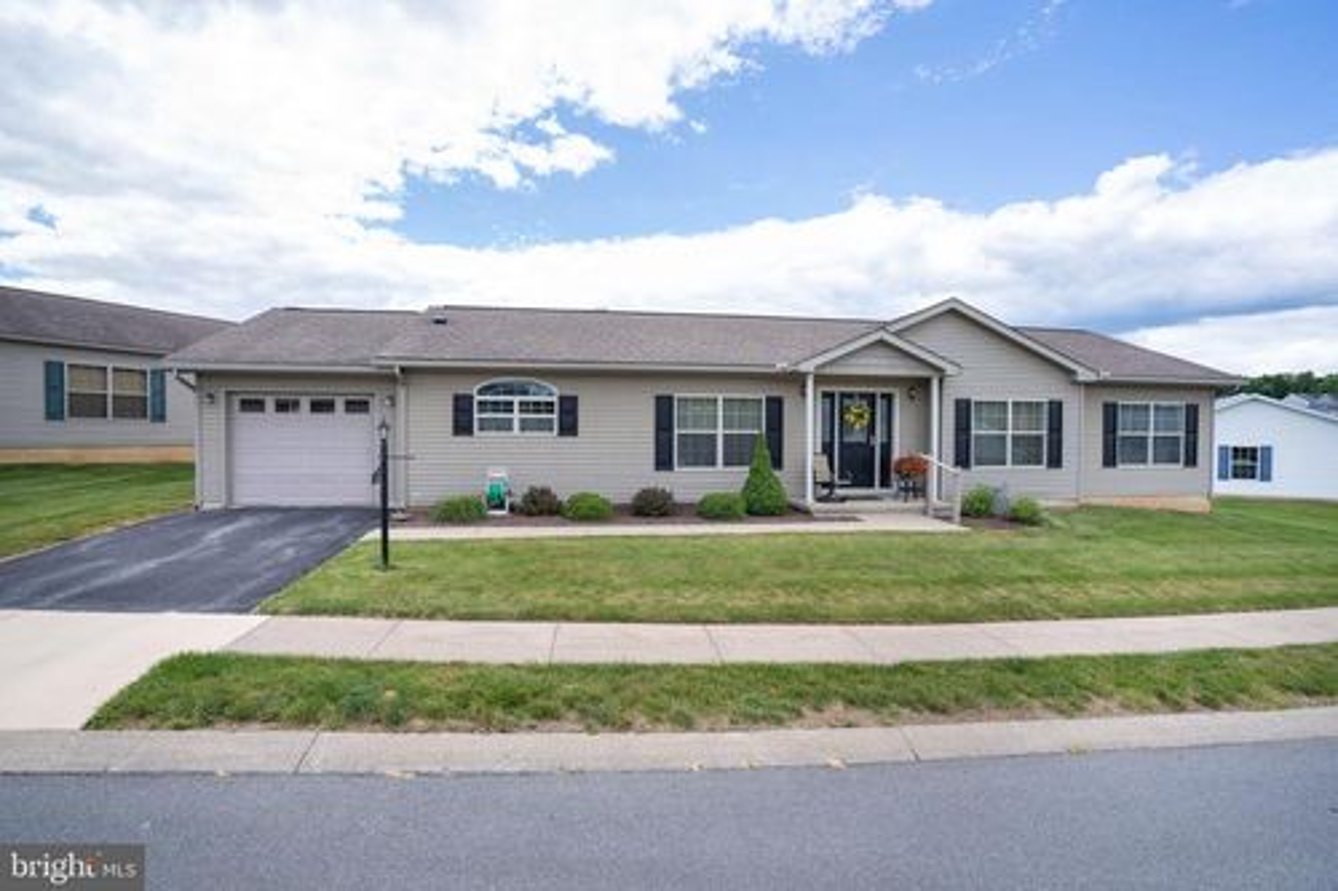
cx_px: 669
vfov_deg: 73.7
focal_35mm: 16
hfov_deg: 96.8
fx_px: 594
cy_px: 446
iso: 100
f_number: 7.1
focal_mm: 16
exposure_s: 1/125
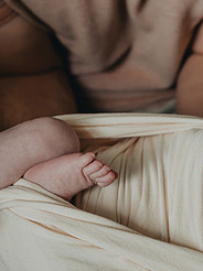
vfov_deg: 20.8
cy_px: 167
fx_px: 736
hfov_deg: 15.6
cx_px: 160
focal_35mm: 94
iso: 2000
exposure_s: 1/200
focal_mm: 40
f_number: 4
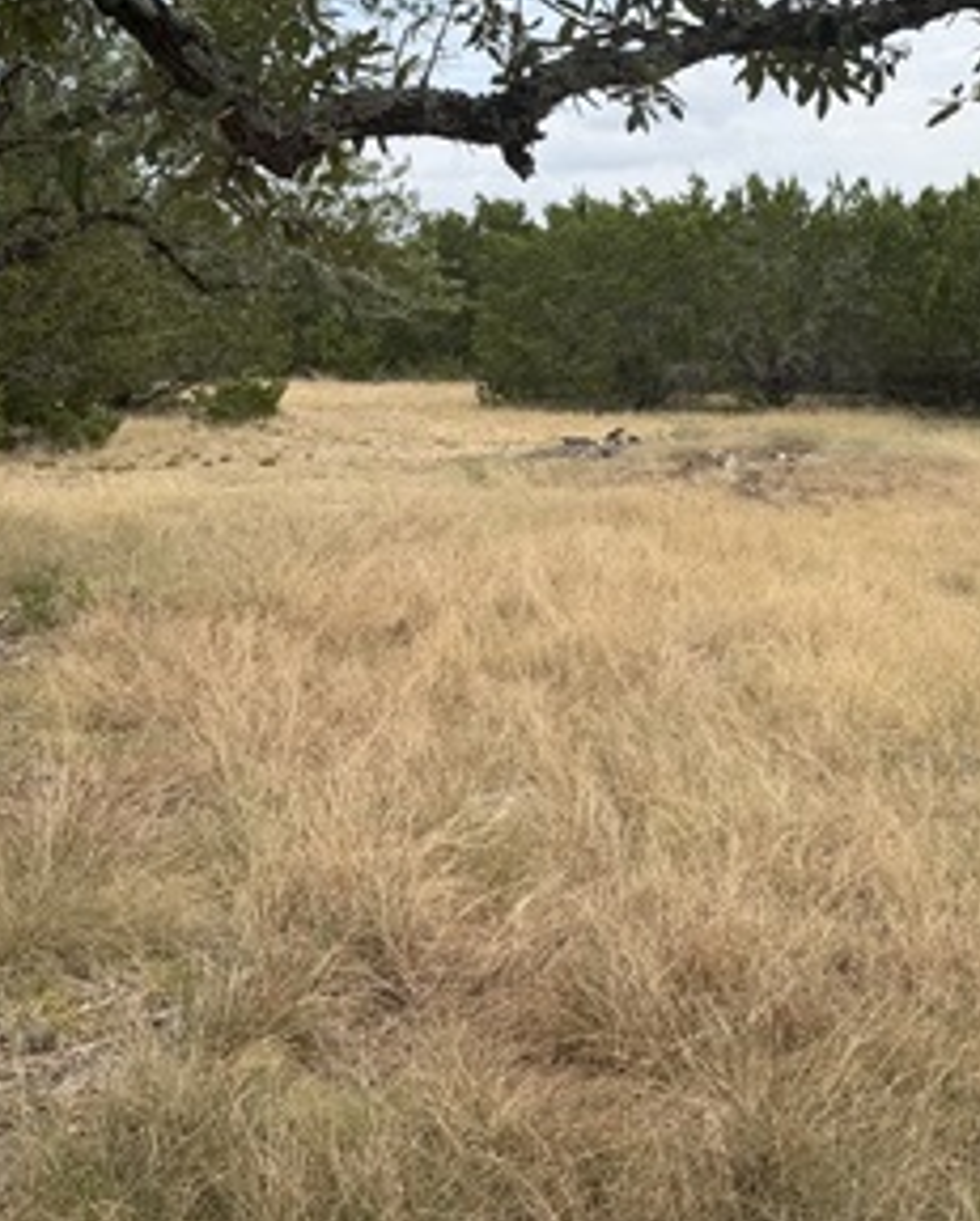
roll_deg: +1.4
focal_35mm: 52
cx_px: 619
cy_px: 382
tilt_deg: -2.8
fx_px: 1882
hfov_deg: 29.1
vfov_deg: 35.5
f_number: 1.78
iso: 80
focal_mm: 6.76
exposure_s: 1/2907
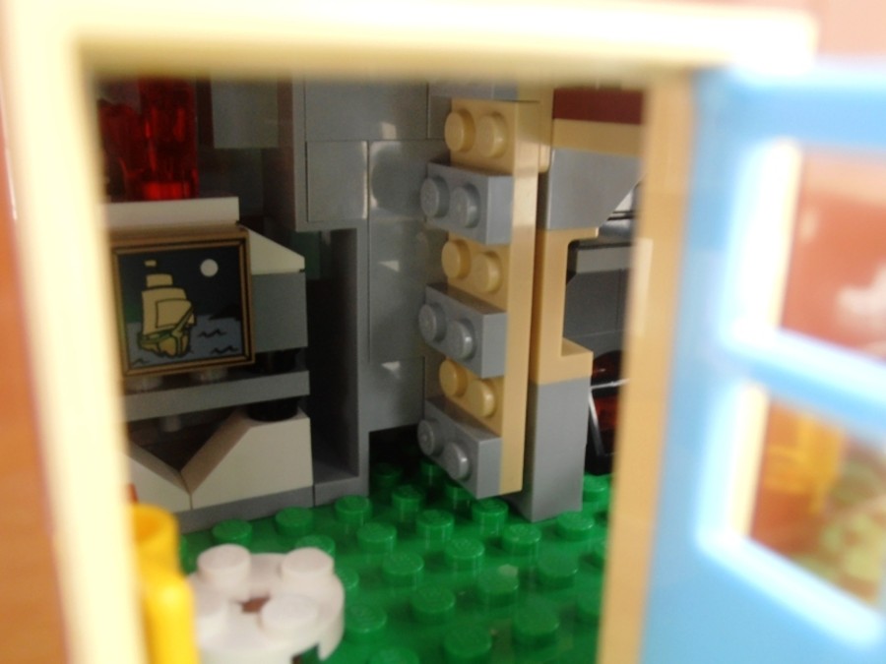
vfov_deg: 38.7
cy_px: 332
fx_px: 947
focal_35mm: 37
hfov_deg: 50.1
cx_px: 443
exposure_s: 1/3
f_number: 3.9
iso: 125
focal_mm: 6.61
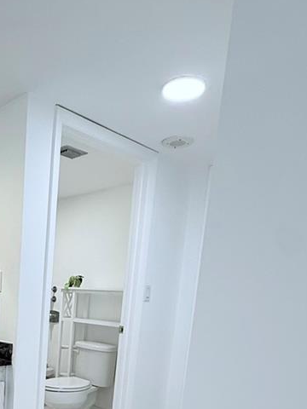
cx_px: 21
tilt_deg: -10.1
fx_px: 414
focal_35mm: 35
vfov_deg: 46.7
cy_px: 378
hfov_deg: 37.6
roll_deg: -3.5
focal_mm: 2.22
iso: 125
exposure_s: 1/120
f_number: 2.2
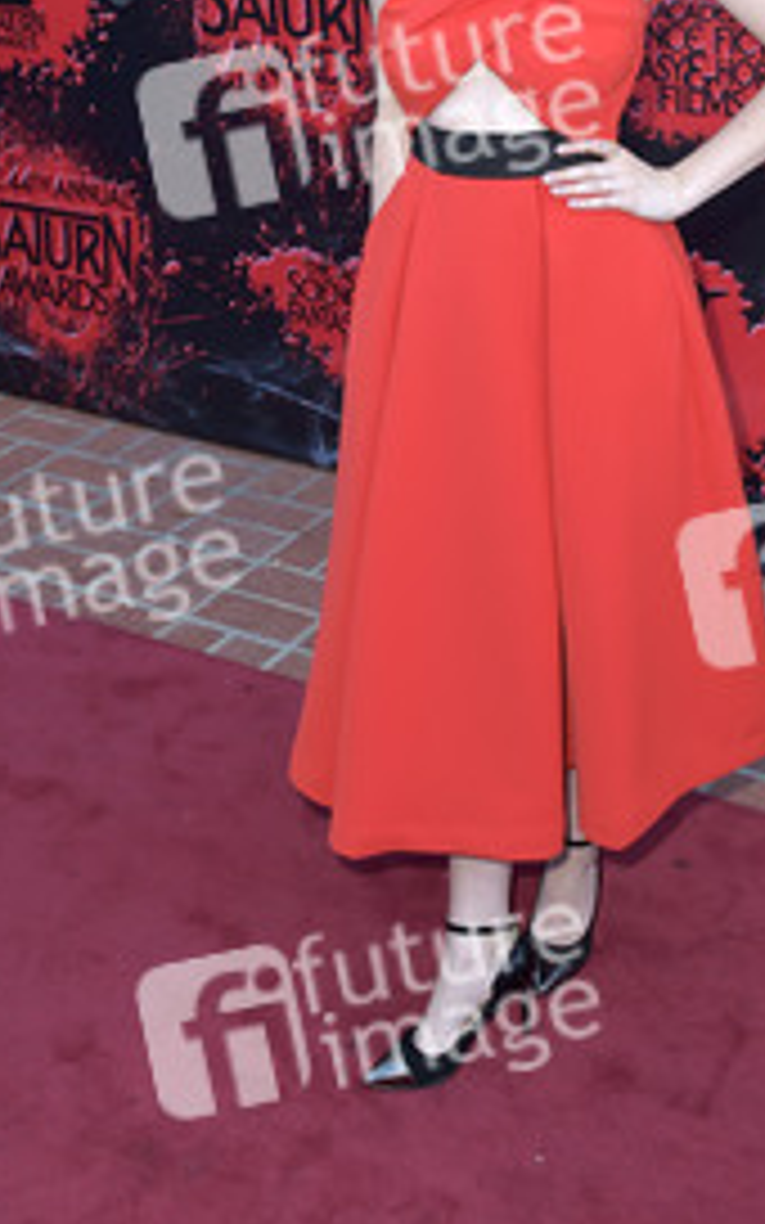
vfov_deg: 40.9
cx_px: 502
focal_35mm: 48
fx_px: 1601
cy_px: 338
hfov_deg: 26.7
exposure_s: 1/250
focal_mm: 32
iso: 250
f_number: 6.3
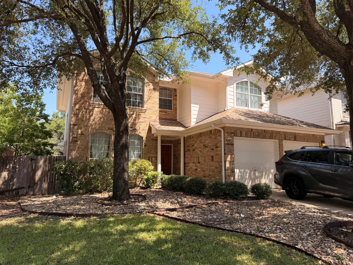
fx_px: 245
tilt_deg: +7.4
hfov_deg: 71.6
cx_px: 176
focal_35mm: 24
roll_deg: +0.5
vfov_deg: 56.8
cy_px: 132
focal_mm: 6.76
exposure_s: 1/1464
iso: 100
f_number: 1.78
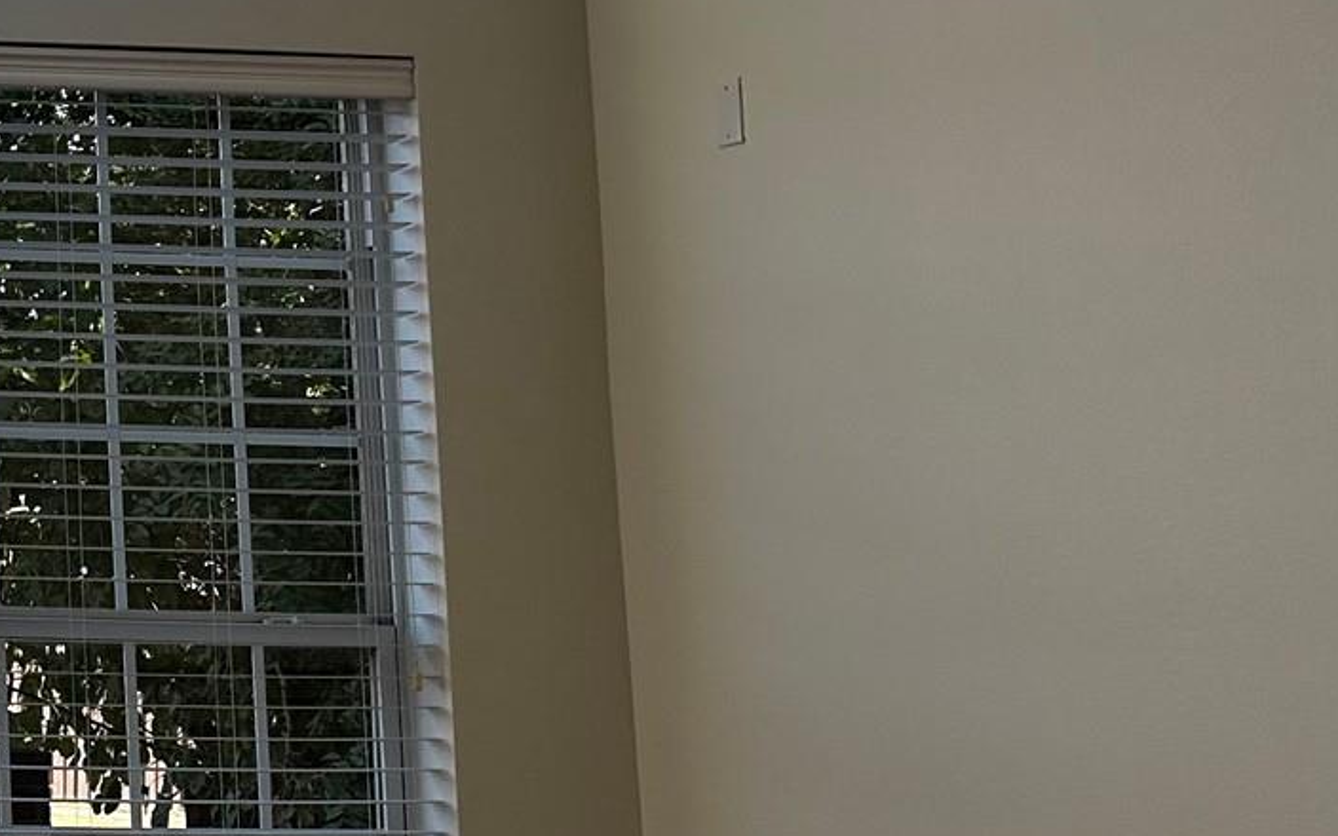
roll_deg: -0.7
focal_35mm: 74
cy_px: 38
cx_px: -570
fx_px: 2698
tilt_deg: +8.8
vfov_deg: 17.3
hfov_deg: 23.3
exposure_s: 1/1321
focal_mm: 6.86
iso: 80
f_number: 1.78
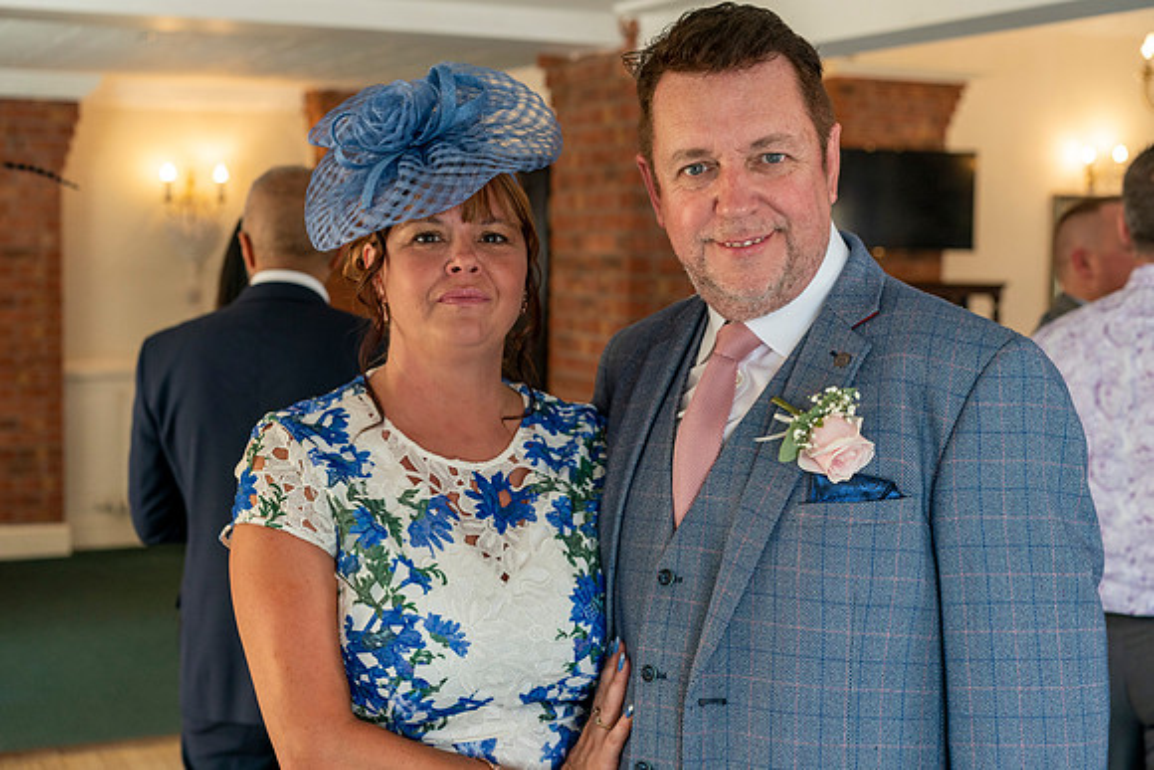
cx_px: 577
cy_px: 385
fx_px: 1763
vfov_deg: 24.6
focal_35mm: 55
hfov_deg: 36.2
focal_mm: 55
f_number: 4.5
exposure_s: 1/160
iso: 1600
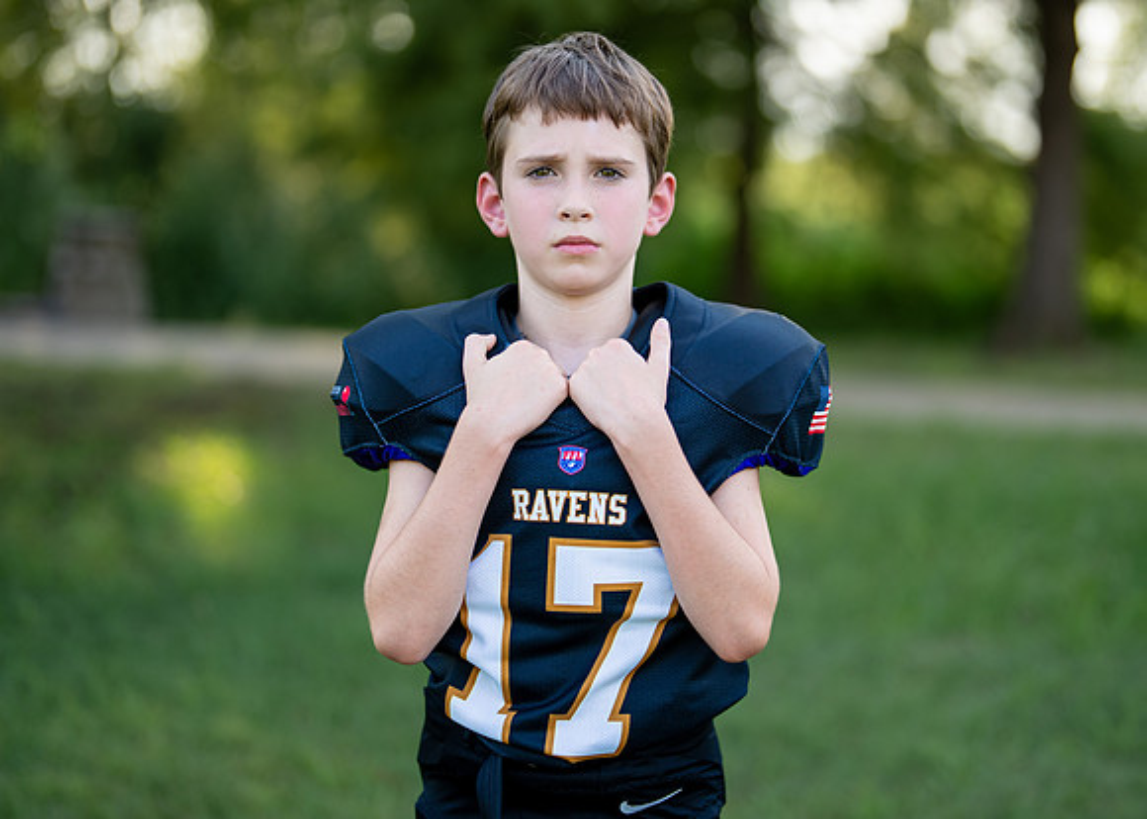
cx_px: 628
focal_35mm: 64
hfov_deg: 30.6
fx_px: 2097
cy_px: 343
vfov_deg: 22.1
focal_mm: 50
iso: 100
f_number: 1.2
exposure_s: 1/1250
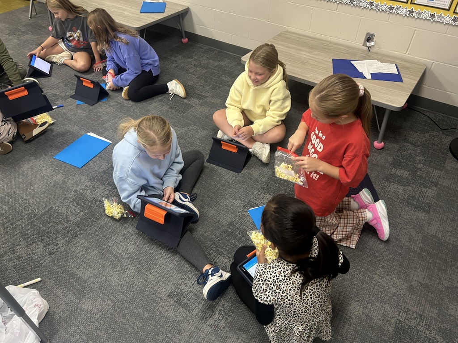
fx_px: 344
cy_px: 172
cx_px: 229
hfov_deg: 67.3
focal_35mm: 26
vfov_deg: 53.1
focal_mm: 5.7
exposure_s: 1/60
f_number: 1.5
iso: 160
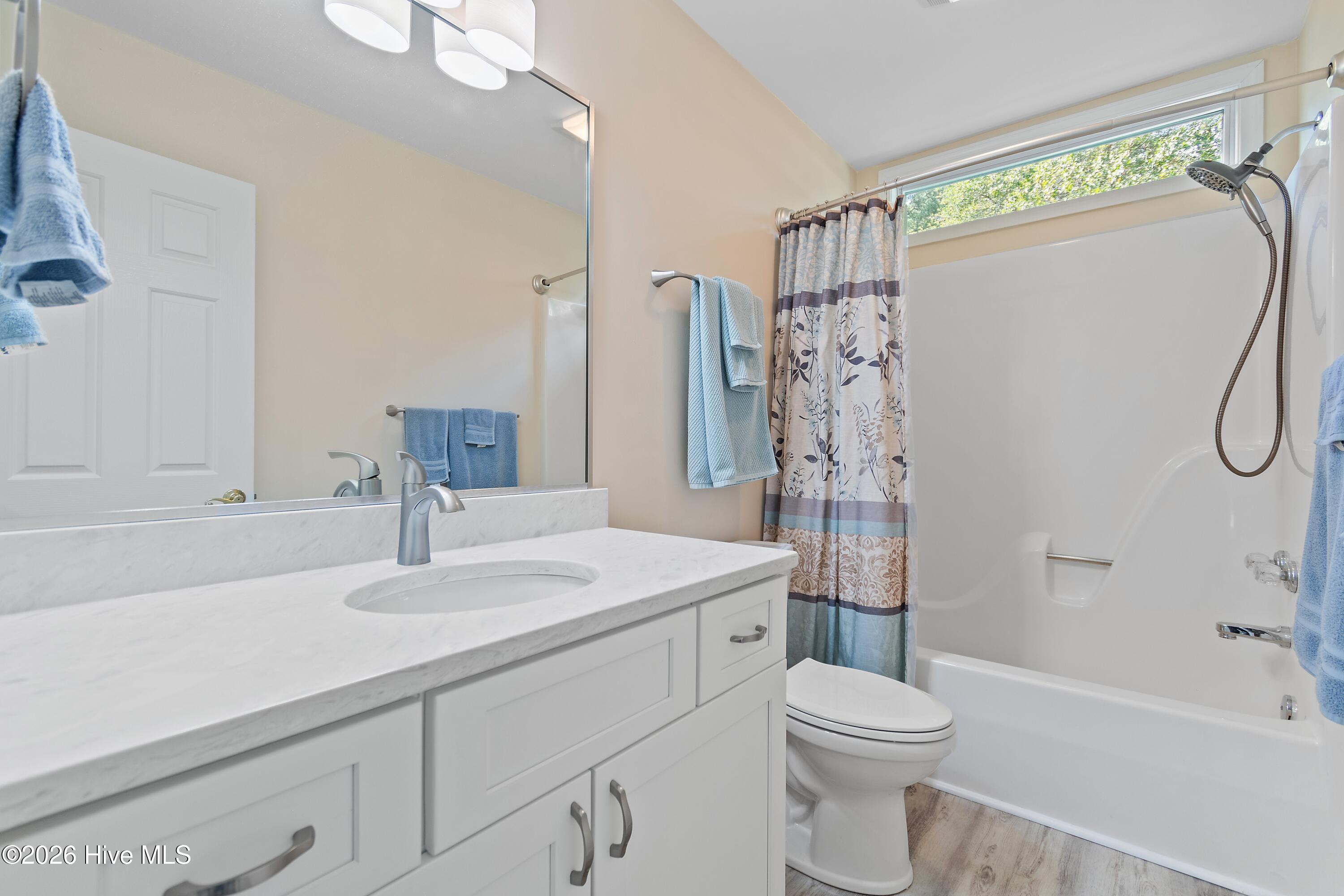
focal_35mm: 15
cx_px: 672
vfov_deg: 77.3
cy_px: 448
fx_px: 560
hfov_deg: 100.4
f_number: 4.5
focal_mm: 10
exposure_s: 1/6
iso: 100
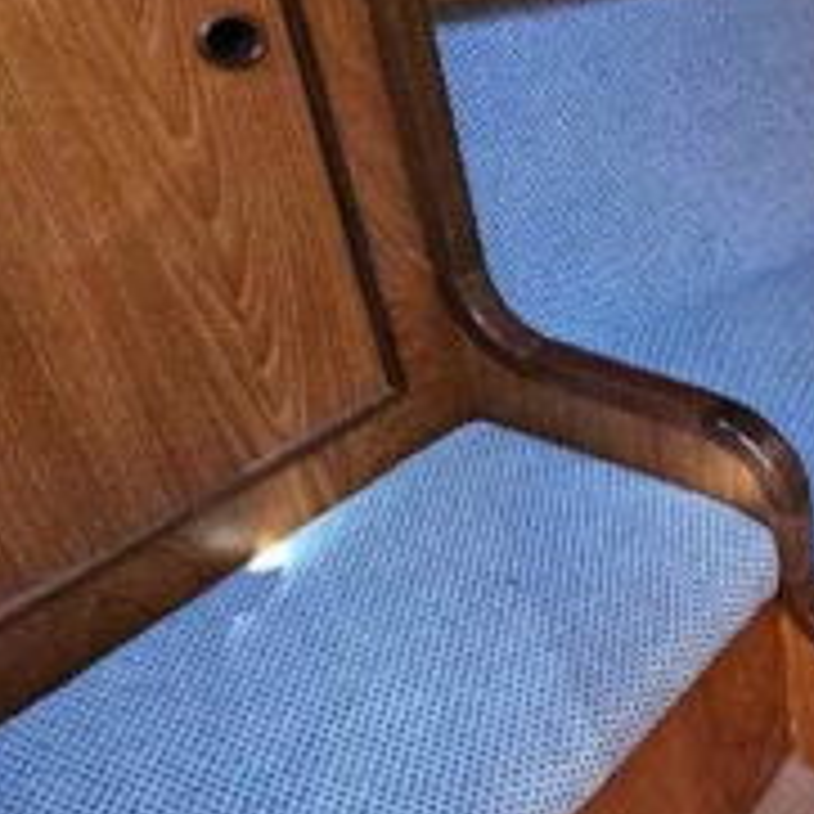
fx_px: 931
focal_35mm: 35
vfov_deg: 45.5
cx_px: 1183
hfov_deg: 30.2
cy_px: 196
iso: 640
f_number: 2.2
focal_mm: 2.2
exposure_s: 1/100
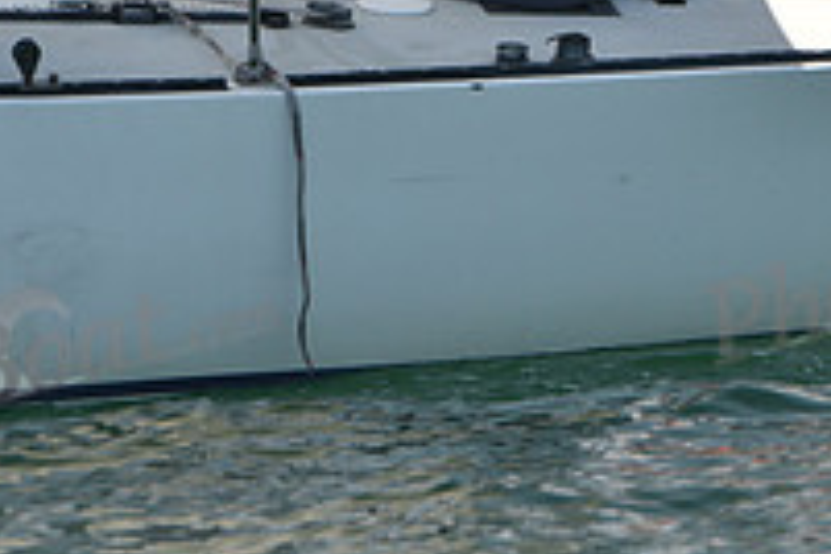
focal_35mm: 564
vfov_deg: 2.4
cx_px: 496
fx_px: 13018
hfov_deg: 3.7
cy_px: 101
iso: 250
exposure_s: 1/800
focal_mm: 195
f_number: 4.5
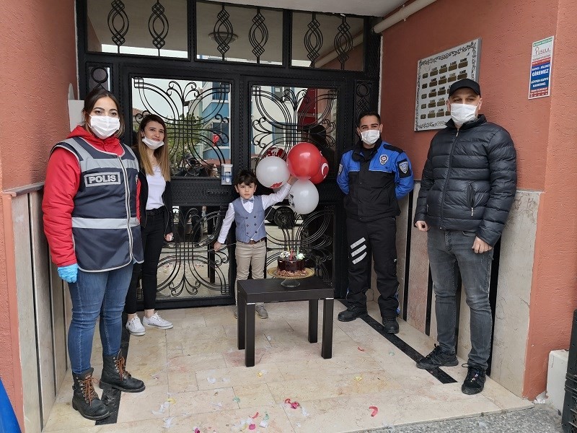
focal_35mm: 27
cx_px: 288
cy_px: 216
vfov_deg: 51.4
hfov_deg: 65.3
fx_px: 450
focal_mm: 3.95
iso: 50
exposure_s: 1/180
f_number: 1.6
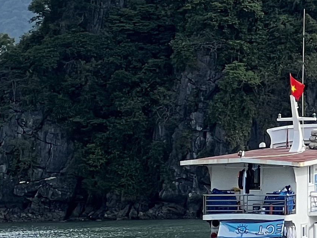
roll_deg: +1.0
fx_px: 3315
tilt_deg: +5.1
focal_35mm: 362
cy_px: -116
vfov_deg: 4.1
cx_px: 688
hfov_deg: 5.3
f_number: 2.8
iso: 32
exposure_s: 1/215
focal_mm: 9
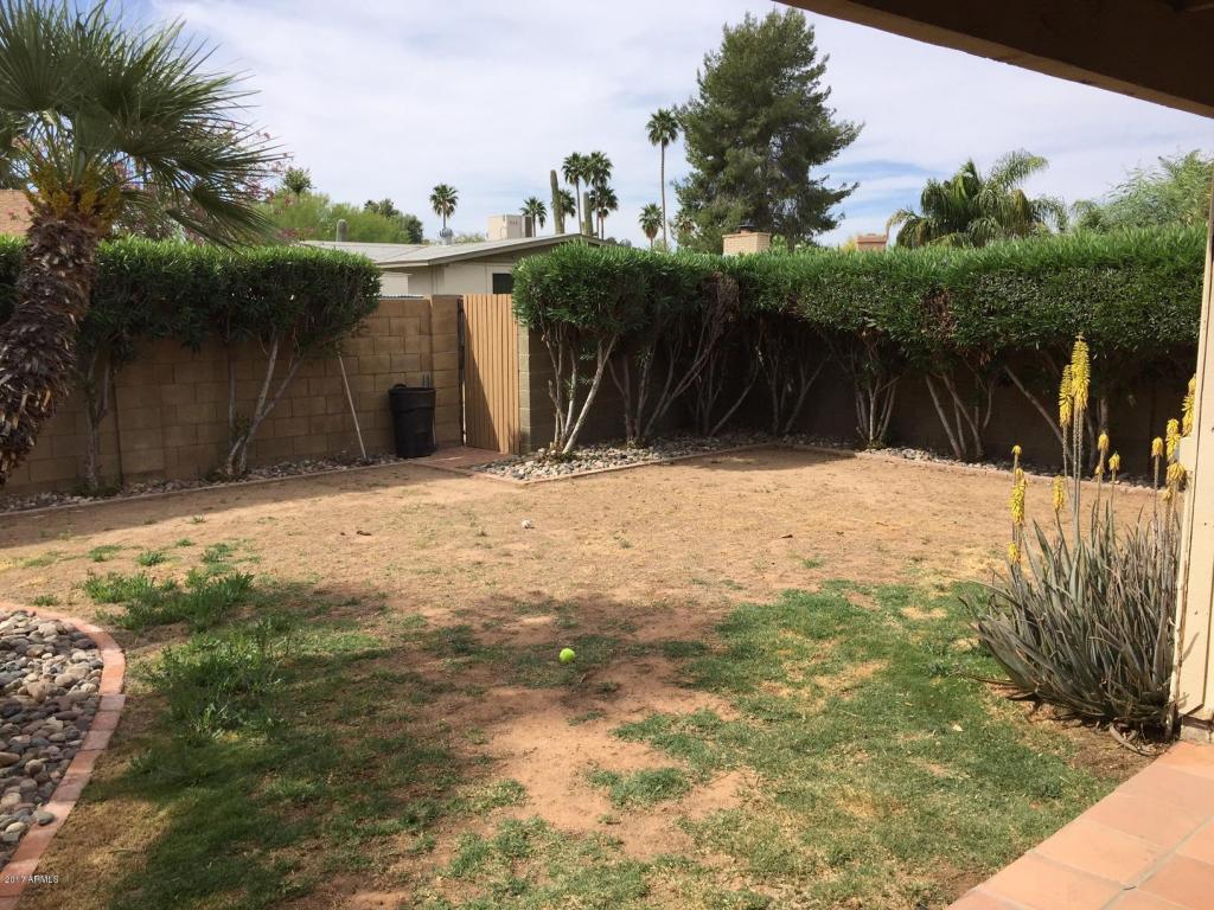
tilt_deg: -9.3
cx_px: 607
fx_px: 1017
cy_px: 455
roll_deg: +0.4
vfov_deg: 48.2
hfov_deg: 61.7
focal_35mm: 29
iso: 32
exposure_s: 1/2326
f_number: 2.2
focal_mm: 4.15
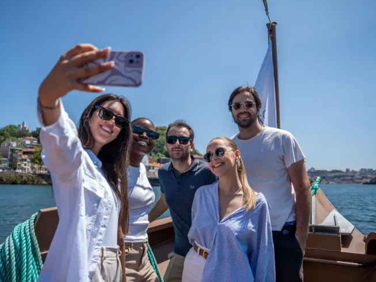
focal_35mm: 27
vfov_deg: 51.4
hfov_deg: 65.1
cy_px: 139
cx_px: 166
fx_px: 293
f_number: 2.8
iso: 100
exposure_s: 1/2000
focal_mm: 24
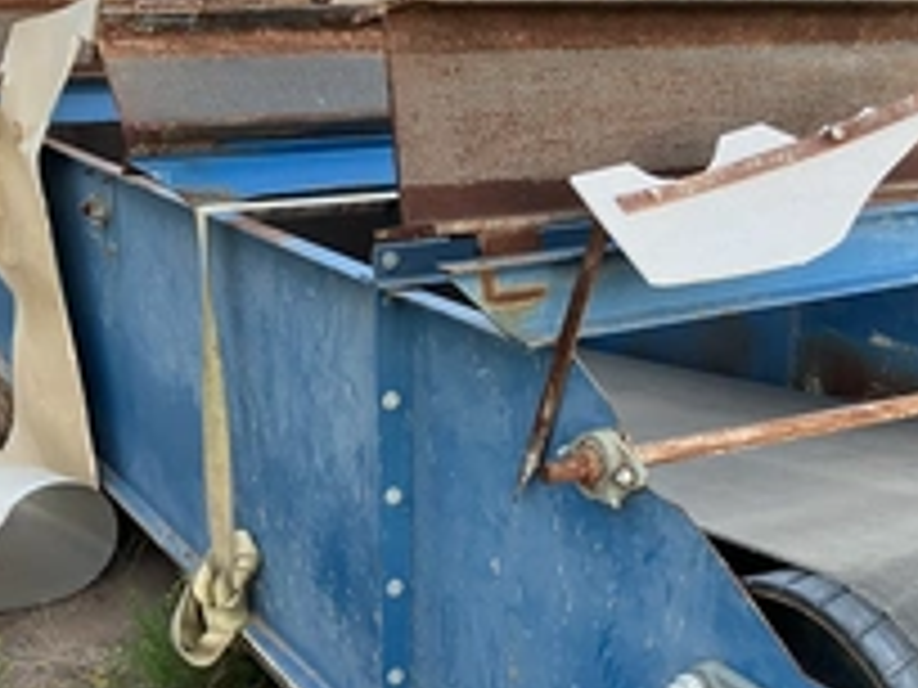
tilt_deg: -16.9
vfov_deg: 26.5
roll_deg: +1.8
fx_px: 1459
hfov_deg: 34.9
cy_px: 436
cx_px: 428
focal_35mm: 55
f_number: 1.8
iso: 80
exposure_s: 1/92
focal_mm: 3.99
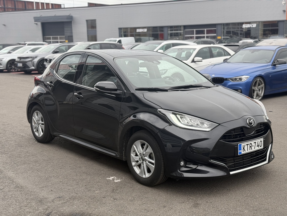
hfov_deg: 39.7
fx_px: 398
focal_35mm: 48
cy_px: 108
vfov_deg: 30.3
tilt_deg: -10.0
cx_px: 144
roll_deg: +1.5
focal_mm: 6.76
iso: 64
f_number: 1.78
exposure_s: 1/587
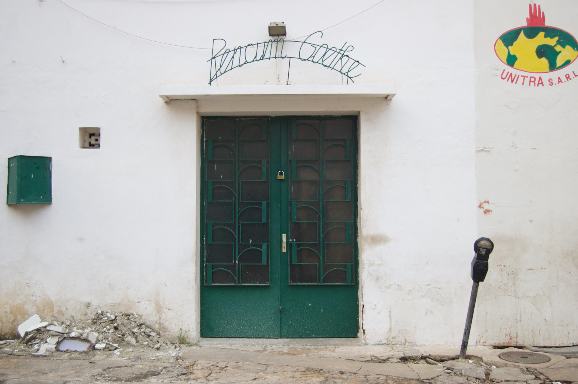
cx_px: 289
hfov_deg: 49.6
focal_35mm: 39
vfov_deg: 34.1
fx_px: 626
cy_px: 192
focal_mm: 26
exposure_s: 1/30
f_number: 4
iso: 450
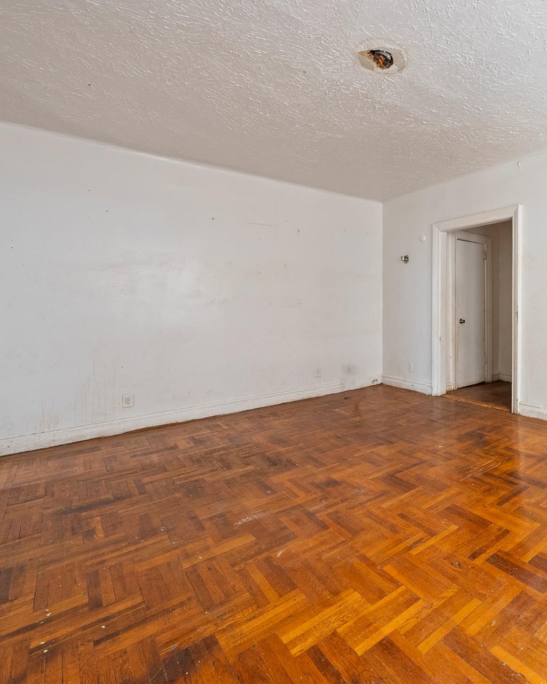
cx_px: 453
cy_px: 320
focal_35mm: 18
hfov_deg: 65.7
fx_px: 364
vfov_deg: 86.3
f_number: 8
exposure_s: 1/1.67
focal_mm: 12
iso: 800
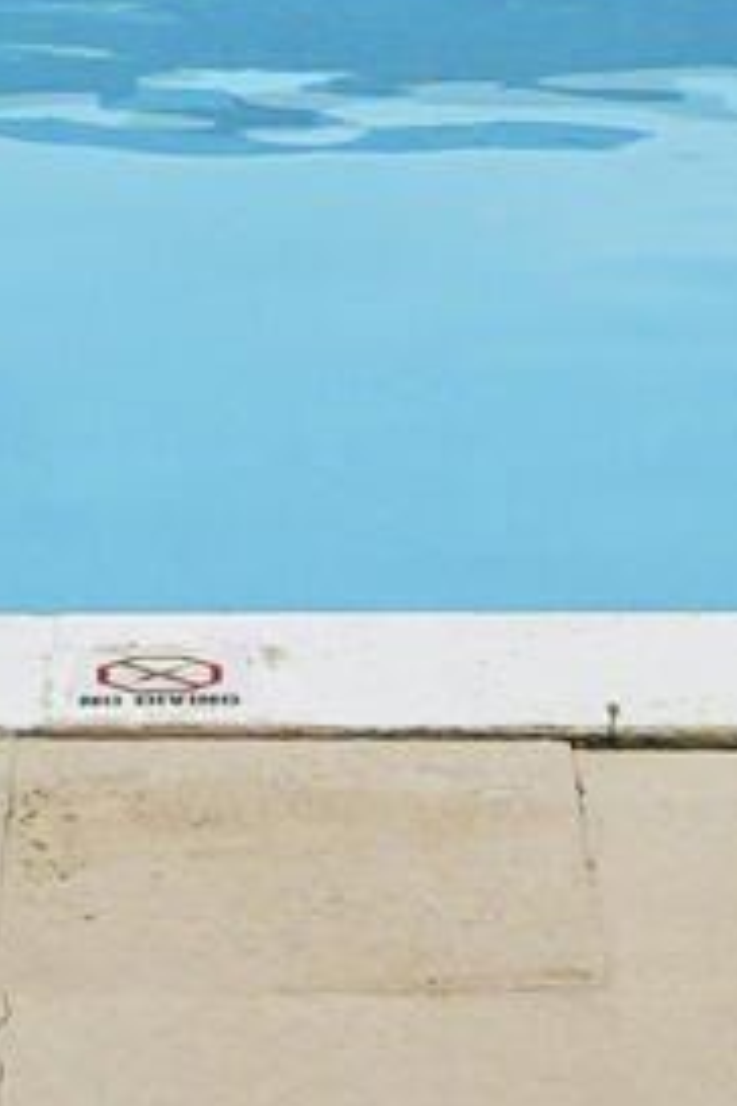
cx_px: 190
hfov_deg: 7.9
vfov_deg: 11.1
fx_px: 5343
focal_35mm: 174
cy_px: -824
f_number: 10
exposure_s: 1/60
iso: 100
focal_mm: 19
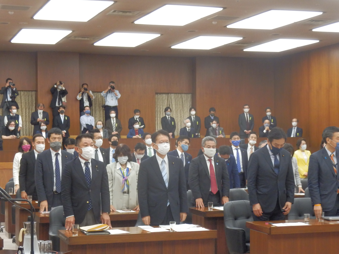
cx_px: 170
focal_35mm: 73
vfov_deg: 20.2
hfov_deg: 26.7
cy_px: 127
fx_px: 715
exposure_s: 1/100
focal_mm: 13.1
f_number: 4.5
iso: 640
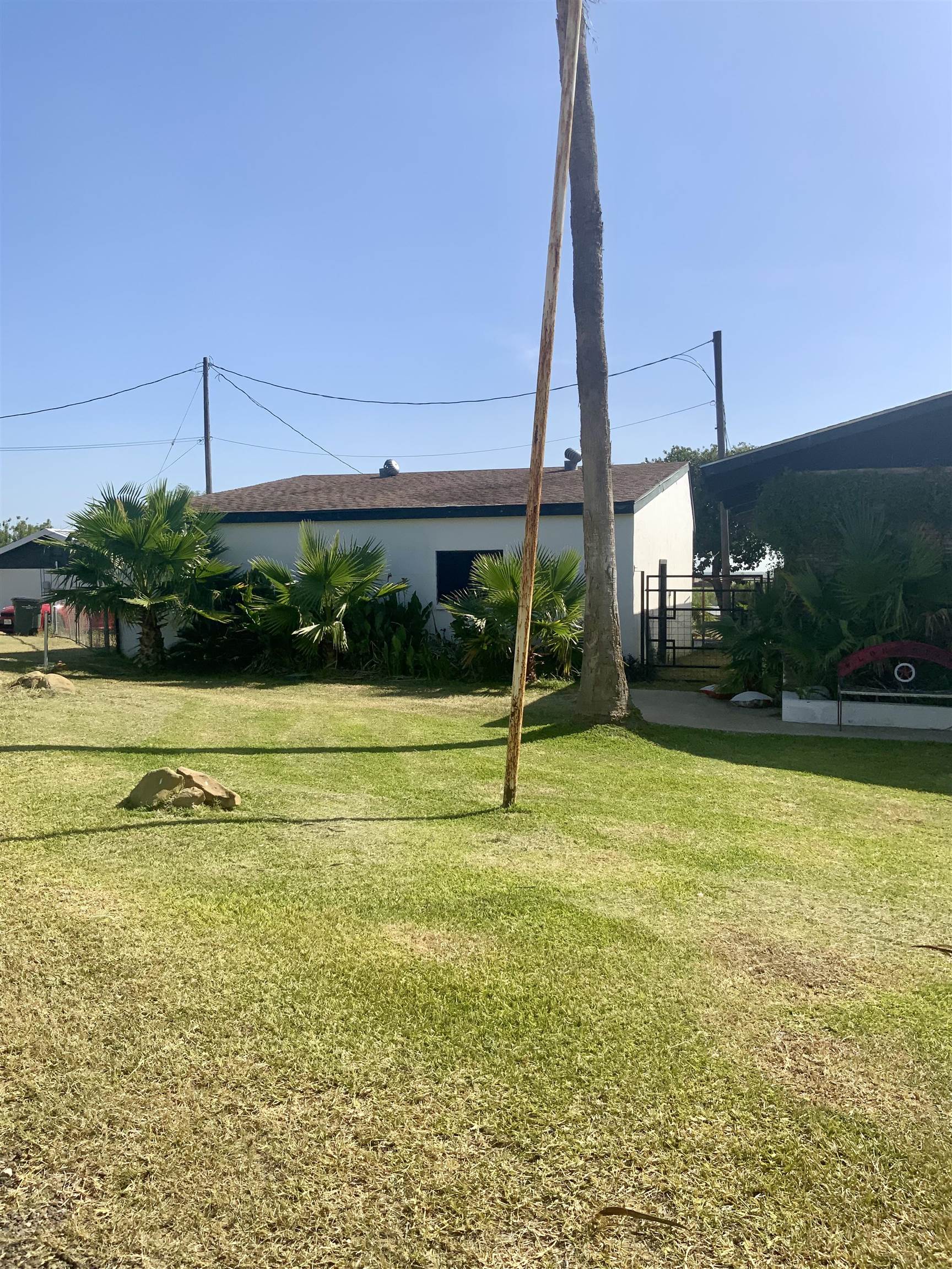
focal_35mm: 29
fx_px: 1063
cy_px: 634
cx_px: 476
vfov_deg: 61.7
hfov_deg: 48.2
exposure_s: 1/2667
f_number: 1.8
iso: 20
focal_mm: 3
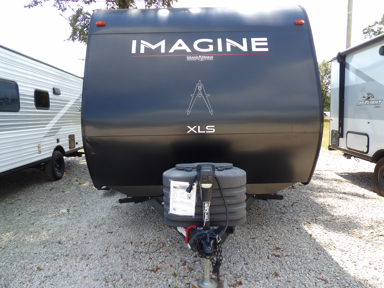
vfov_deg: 56.8
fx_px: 266
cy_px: 144
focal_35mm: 24
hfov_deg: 71.6
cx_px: 192
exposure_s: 1/478
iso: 100
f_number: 2.8
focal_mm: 4.3
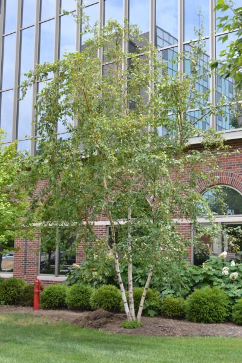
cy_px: 182
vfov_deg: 38.9
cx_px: 121
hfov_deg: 26.5
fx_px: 514
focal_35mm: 51
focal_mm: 34
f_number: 6.3
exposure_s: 1/100
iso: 100
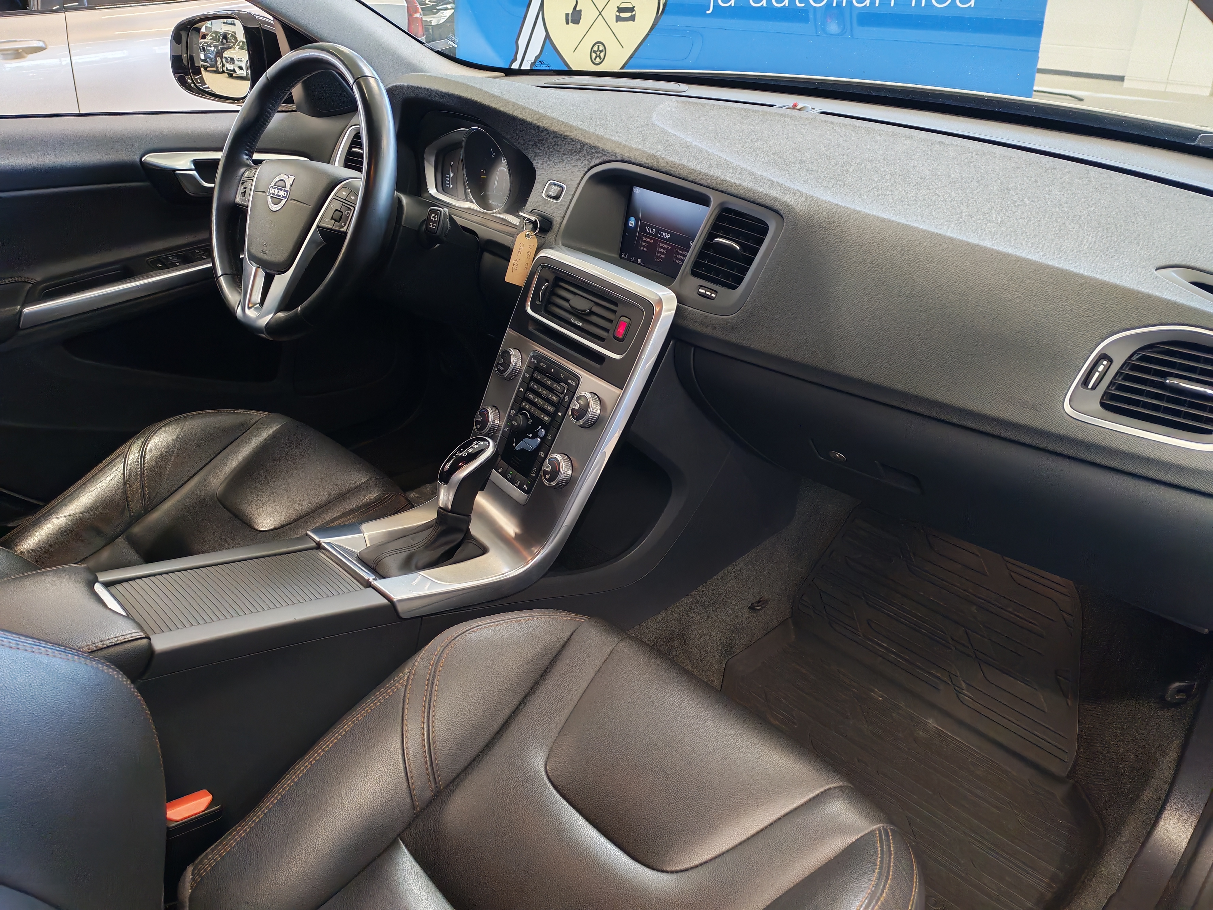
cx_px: 606
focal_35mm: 27
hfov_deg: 65.3
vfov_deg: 51.4
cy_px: 455
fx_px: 946
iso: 797
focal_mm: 6.12
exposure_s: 1/100
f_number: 1.9
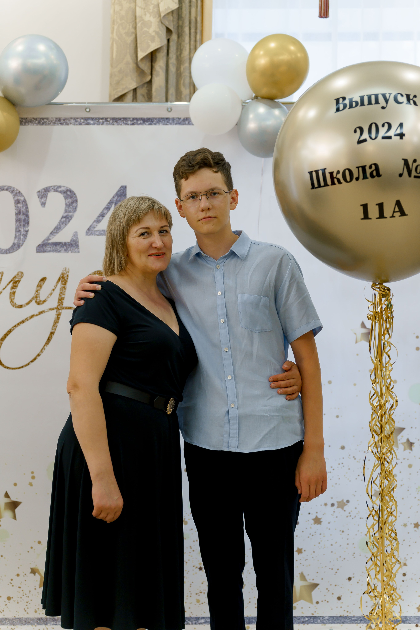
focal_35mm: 61
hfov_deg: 22.3
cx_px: 210
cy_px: 315
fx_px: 1067
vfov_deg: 32.9
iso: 800
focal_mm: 61
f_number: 2.5
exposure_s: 1/125
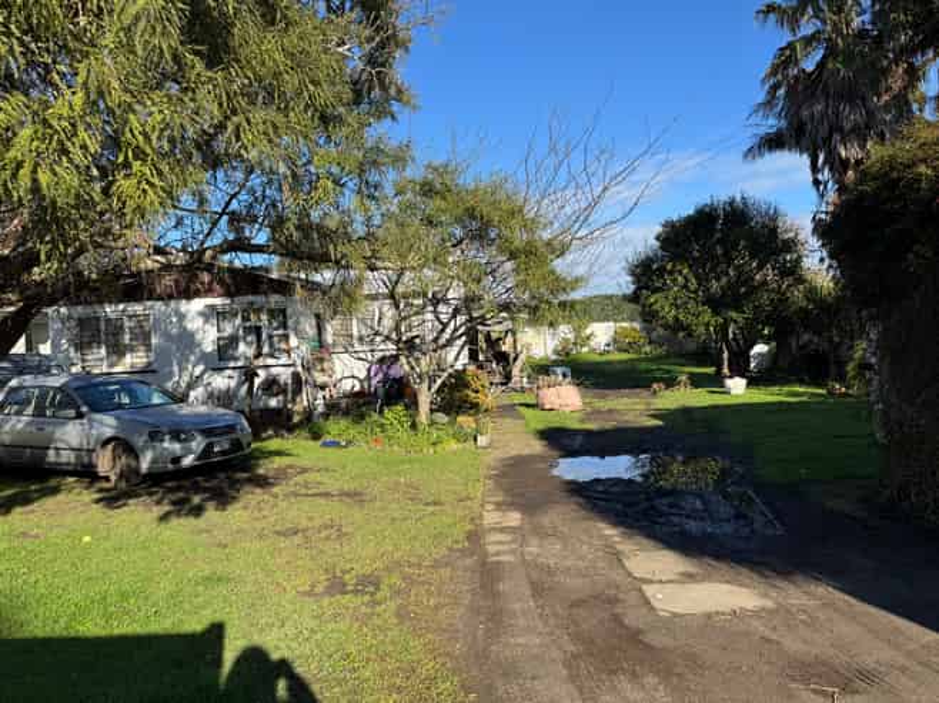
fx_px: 651
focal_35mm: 24
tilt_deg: +0.1
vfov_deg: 56.8
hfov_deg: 71.6
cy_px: 352
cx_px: 470
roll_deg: +3.2
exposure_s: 1/2833
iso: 80
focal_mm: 6.76
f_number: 1.78
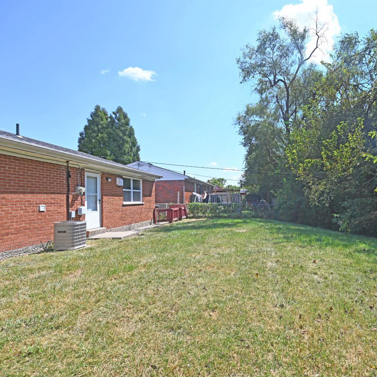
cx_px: 262
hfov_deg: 77.1
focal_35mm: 18
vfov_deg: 80.7
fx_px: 222
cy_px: 190
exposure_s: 1/320
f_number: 6.3
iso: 100
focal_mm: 14
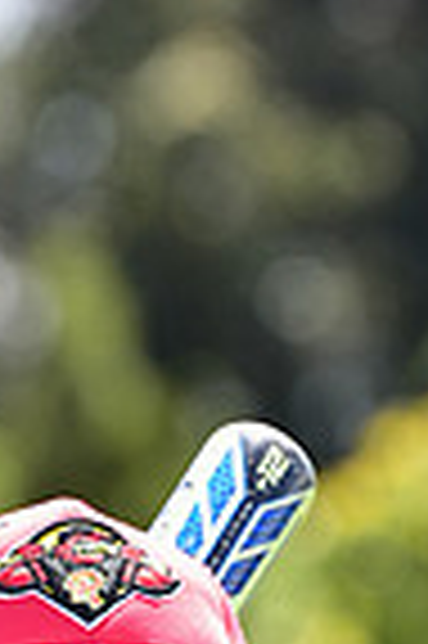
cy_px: 1157
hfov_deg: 1.7
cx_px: 47
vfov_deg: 2.5
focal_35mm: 810
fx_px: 14479
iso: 80
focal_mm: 200
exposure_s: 1/160
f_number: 5
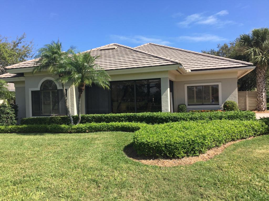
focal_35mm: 29
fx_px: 225
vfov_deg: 48.2
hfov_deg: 61.7
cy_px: 100
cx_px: 134
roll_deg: +1.3
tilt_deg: +1.4
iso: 25
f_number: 2.2
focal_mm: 4.15
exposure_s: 1/1068
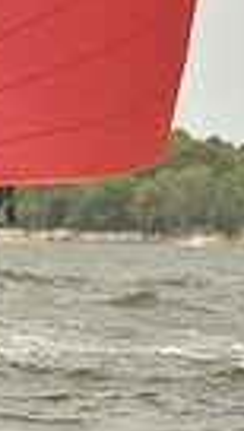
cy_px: 119
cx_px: -599
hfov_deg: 1.2
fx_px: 11228
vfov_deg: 2.2
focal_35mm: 981
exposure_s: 1/1250
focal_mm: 220
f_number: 7.1
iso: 320
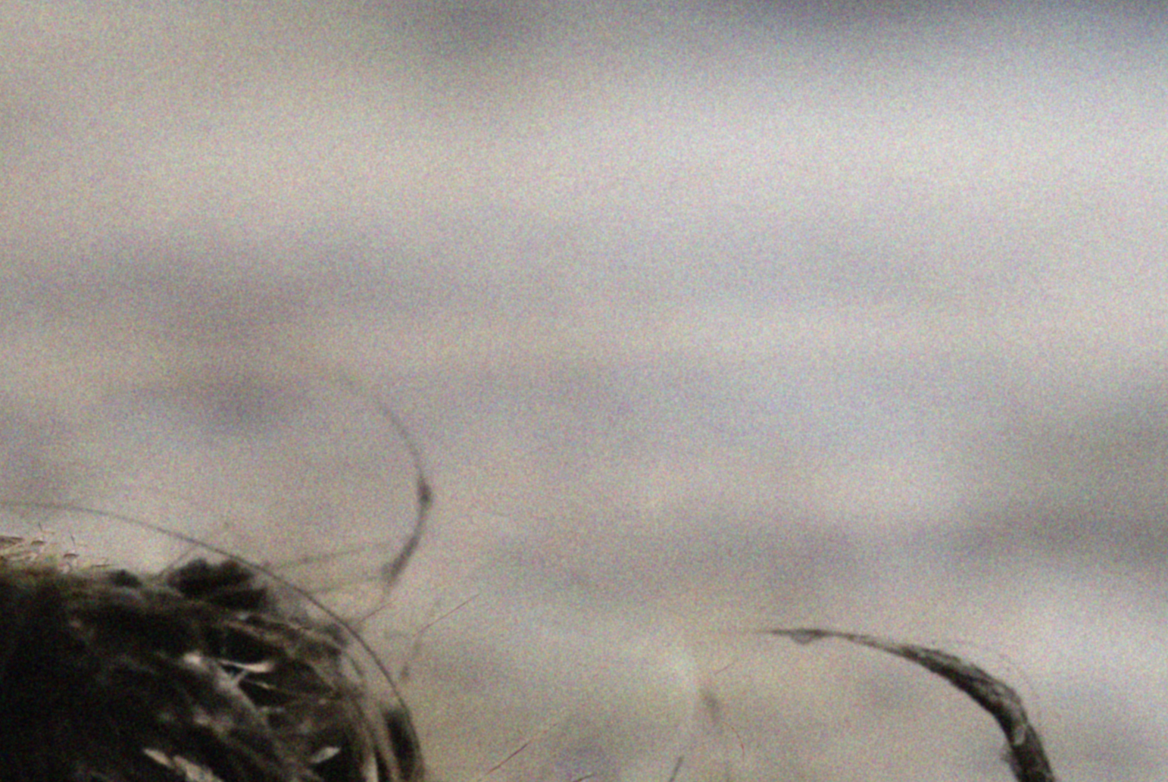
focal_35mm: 746
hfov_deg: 2.8
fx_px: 24231
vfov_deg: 1.8
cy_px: 955
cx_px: -166
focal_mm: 110
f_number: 5.6
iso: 200
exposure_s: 1/320
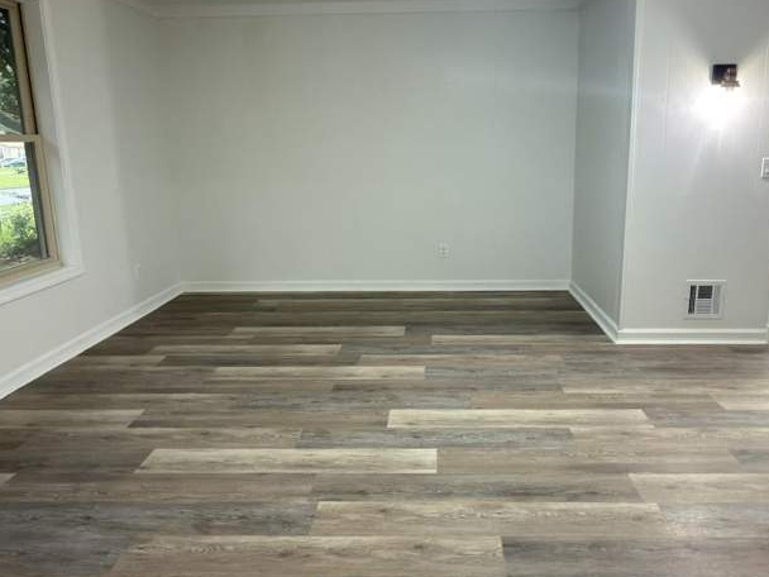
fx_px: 555
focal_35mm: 25
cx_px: 424
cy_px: 244
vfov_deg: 54.6
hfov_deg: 69.2
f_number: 2.2
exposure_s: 1/30
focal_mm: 2.22
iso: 200
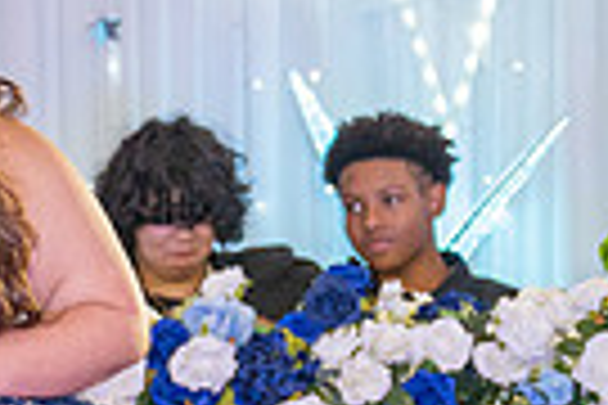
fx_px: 4644
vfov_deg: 5.0
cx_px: -50
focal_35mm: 275
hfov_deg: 7.4
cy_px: 605
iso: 1250
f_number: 2.8
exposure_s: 1/200
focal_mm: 64
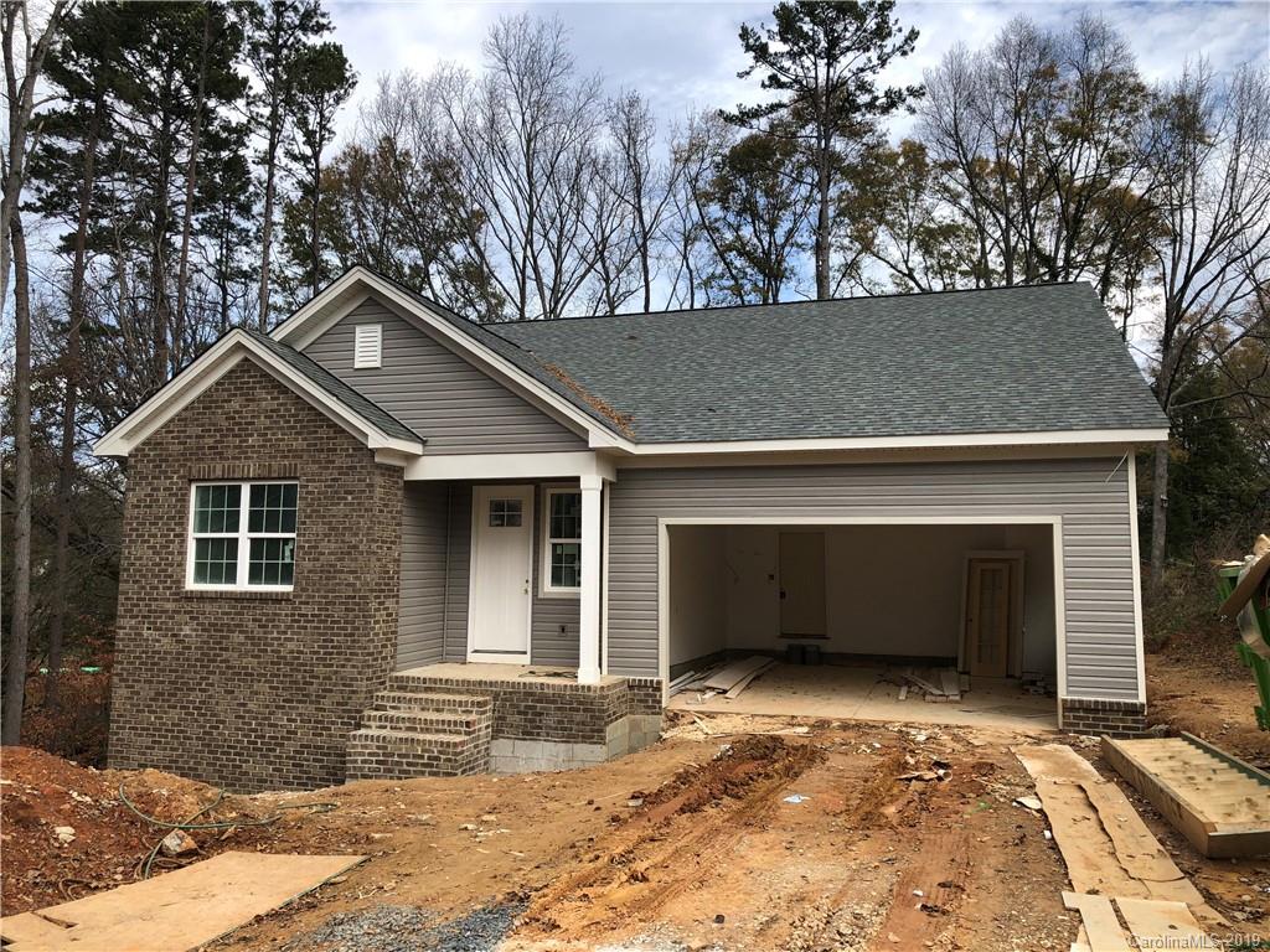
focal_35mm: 28
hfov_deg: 63.4
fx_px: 1027
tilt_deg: +5.8
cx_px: 635
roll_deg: -0.5
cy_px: 476
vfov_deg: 49.7
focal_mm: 4
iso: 20
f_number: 1.8
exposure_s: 1/1143
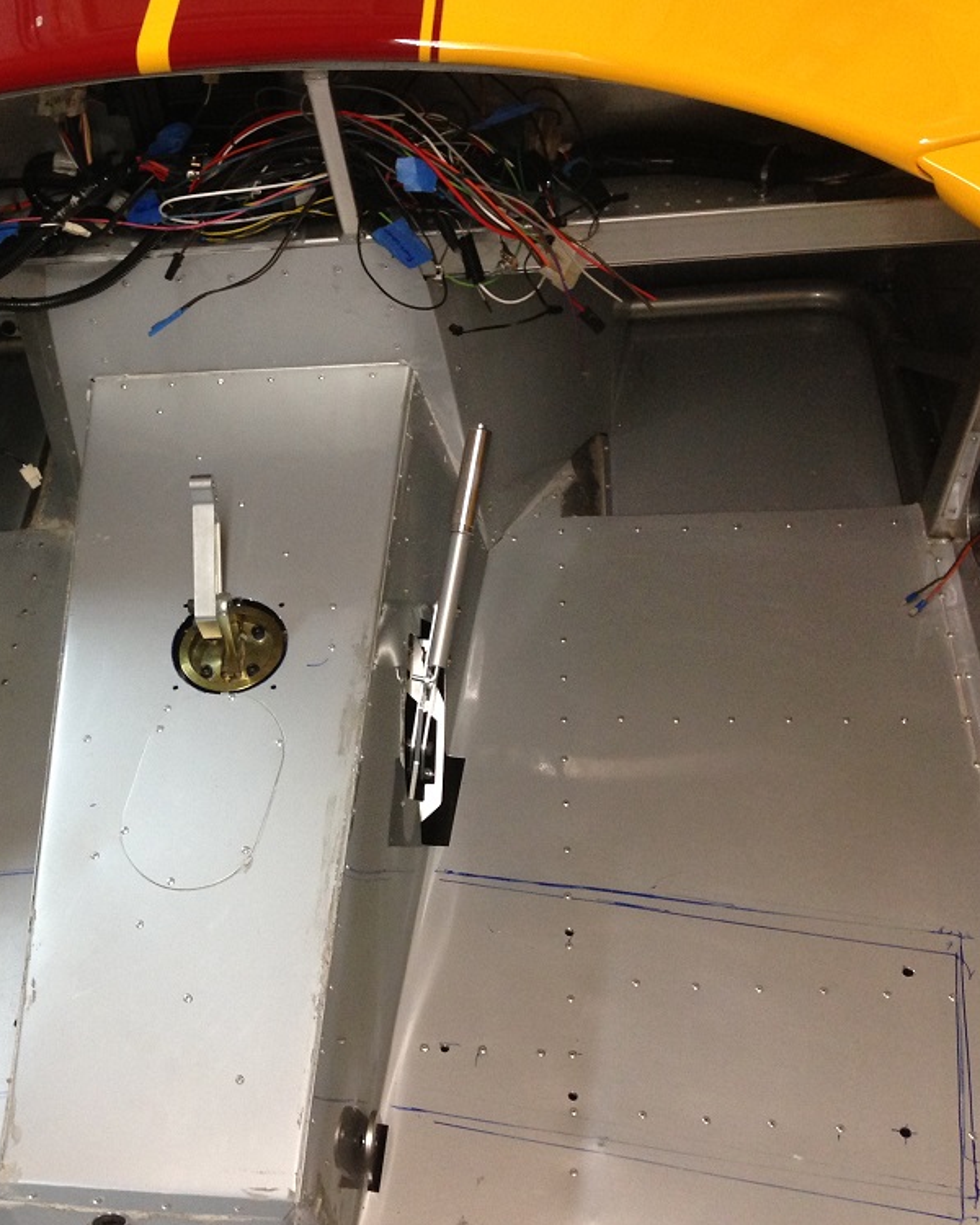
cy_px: 614
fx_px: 1595
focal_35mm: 44
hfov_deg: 33.2
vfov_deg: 42.0
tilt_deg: -48.9
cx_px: 198
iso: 160
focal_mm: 4.12
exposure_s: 1/20
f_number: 2.4
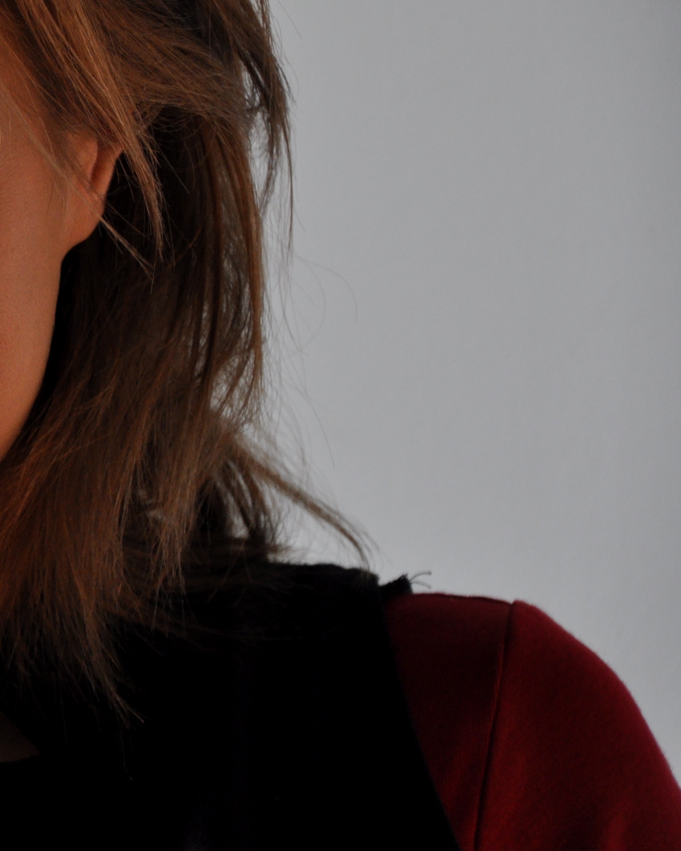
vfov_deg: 6.0
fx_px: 8190
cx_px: -253
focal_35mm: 325
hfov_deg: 4.7
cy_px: 363
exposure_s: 1/160
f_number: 5.6
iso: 640
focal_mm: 105
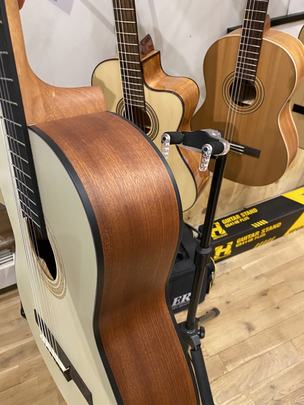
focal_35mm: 26
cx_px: 152
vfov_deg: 67.3
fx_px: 304
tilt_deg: -44.6
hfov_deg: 53.1
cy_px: 202
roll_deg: +6.6
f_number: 1.8
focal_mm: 4.25
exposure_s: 1/50
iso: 400
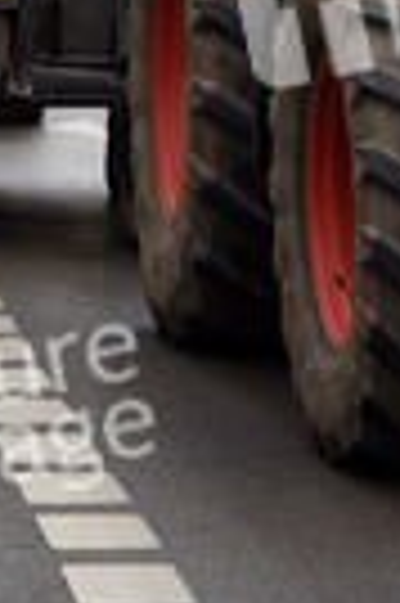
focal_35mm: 275
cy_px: -243
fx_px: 4595
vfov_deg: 7.4
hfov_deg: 5.0
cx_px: 54
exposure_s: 1/125
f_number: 5.6
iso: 320
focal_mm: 92
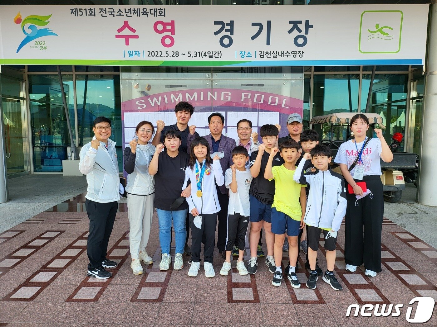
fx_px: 303
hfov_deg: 71.6
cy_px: 164
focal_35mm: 24
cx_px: 218
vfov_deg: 56.8
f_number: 1.8
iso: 40
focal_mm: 5
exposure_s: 1/309
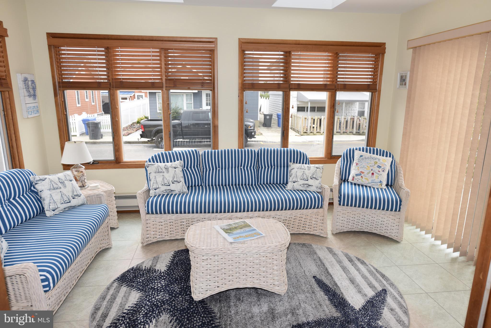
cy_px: 164
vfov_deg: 53.2
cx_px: 246
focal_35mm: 24
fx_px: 327
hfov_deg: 73.7
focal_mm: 24
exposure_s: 1/200
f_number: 7.1
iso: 400
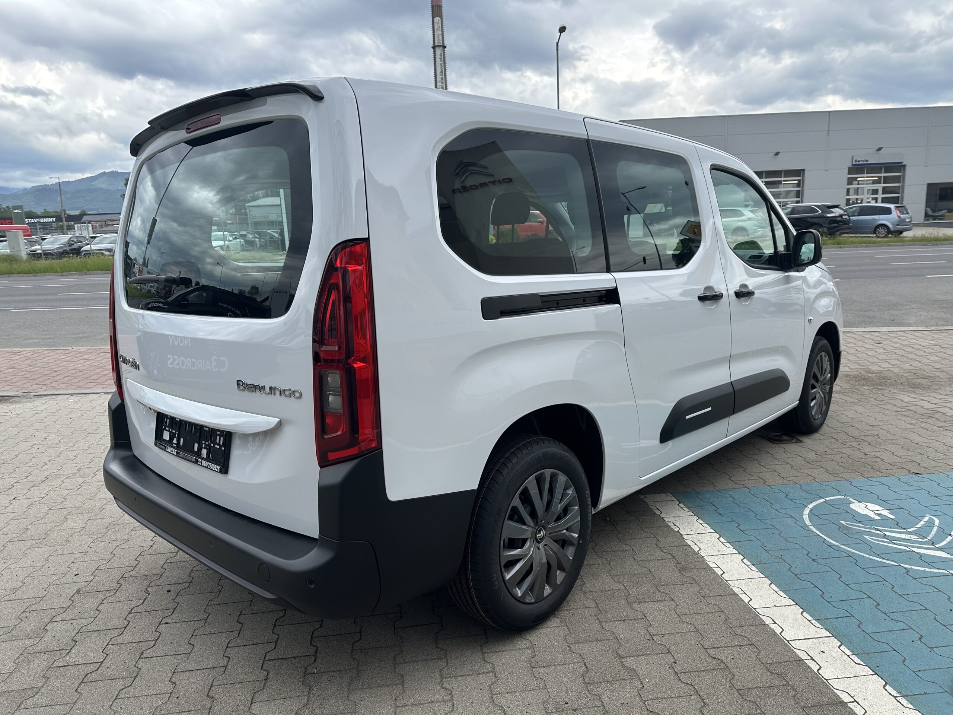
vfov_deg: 56.8
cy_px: 358
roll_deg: +3.0
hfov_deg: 71.6
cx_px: 476
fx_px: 661
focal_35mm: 24
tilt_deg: -10.6
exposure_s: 1/1393
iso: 80
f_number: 1.78
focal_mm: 6.86
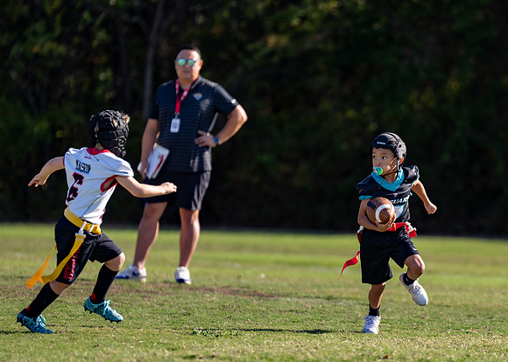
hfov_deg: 6.9
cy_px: 238
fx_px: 4186
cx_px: 360
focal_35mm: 290
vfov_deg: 5.0
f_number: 2.8
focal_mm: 200
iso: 160
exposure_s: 1/2000
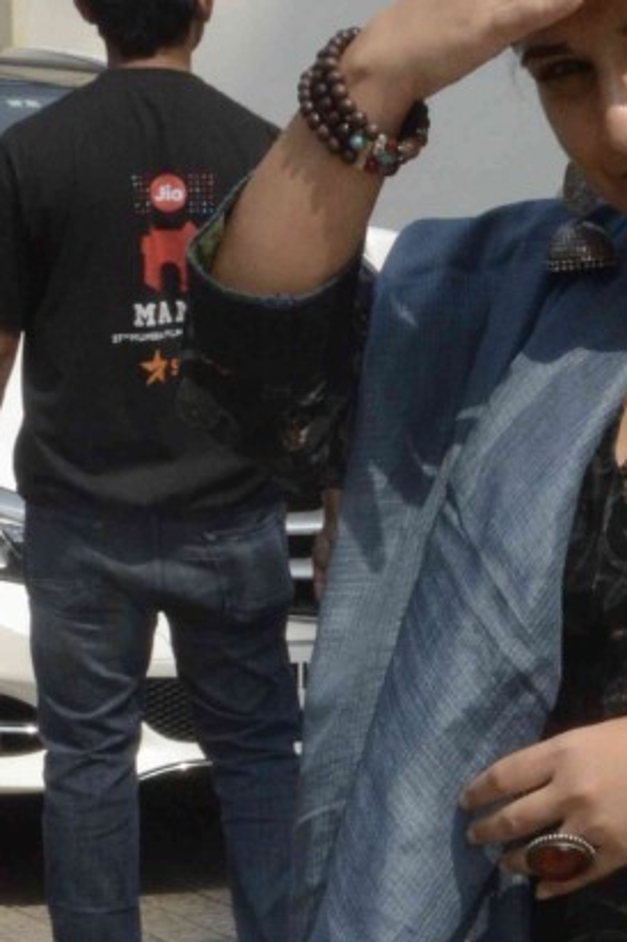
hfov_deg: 8.3
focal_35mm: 163
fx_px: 4265
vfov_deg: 12.4
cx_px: 741
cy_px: 1079
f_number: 22
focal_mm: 28
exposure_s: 1/250
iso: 800
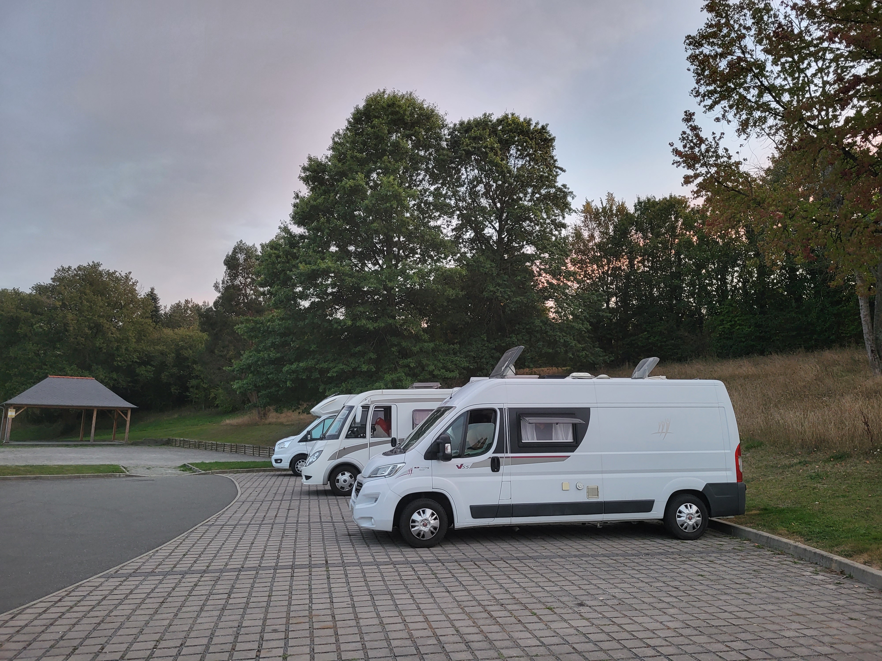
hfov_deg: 67.3
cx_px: 441
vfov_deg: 53.1
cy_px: 330
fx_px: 662
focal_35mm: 26
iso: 250
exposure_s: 1/50
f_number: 1.8
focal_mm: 5.4
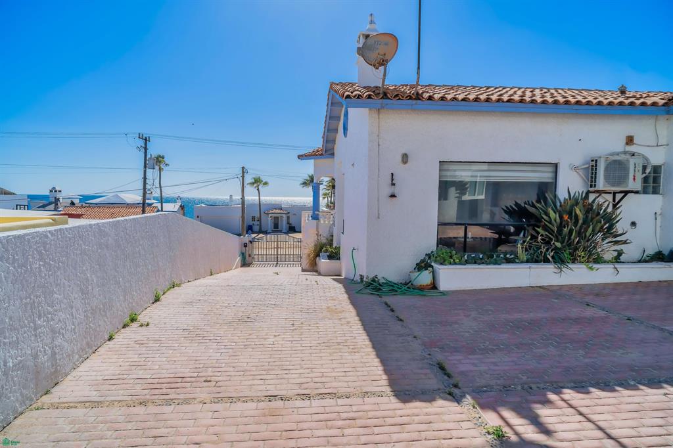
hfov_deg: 84.0
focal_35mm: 20
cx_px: 336
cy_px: 224
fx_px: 374
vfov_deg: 61.9
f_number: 5.6
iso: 80
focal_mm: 20
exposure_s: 1/2000
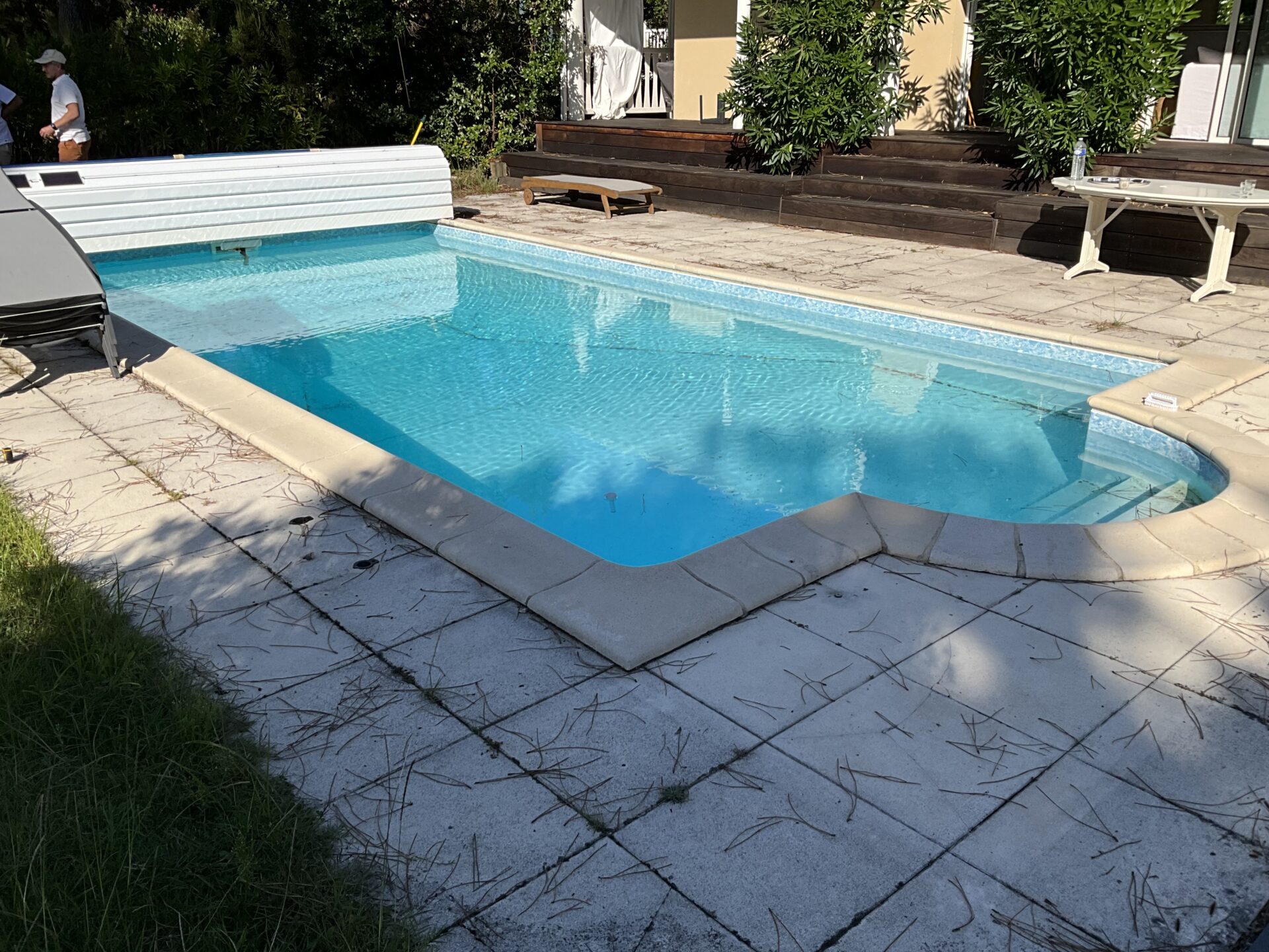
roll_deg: -0.5
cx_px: 634
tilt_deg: -21.3
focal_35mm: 29
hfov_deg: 61.7
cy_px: 476
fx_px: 1063
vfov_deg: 48.2
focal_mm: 3
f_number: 1.8
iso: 25
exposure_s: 1/2667
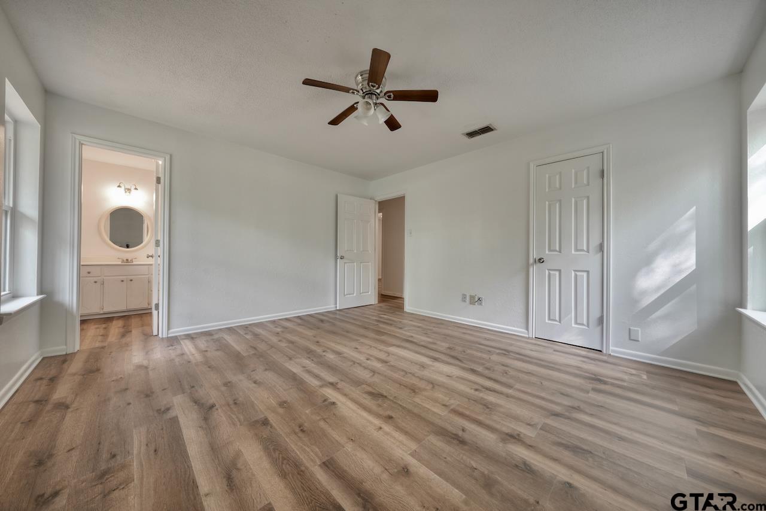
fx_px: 255
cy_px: 256
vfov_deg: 90.0
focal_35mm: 12
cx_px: 383
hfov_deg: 112.6
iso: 1000
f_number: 8
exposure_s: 1/1.25
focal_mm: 12
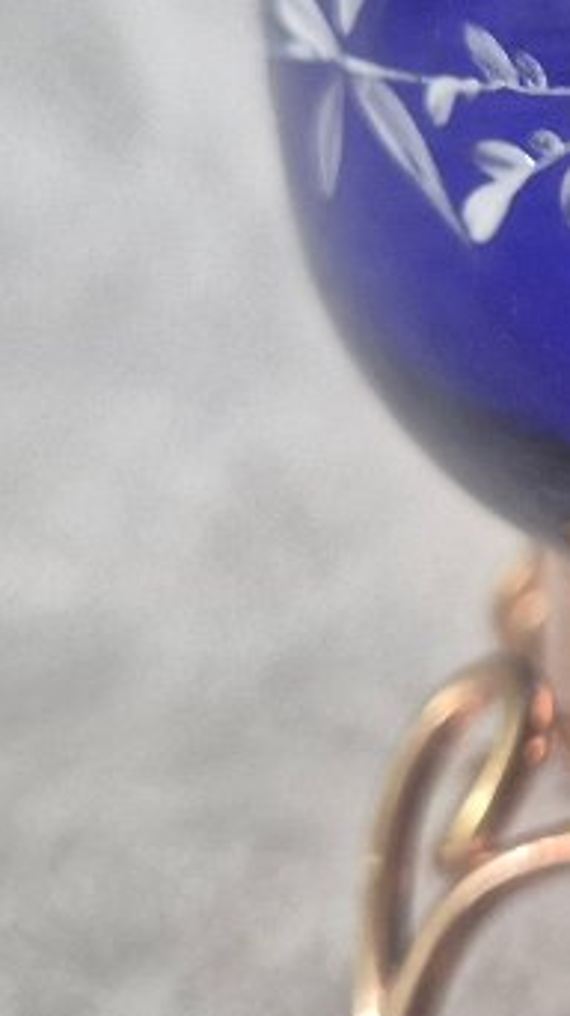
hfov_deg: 12.9
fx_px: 2368
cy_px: 258
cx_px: 873
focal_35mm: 88
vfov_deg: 24.0
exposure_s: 1/100
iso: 640
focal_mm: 5.4
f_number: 1.8
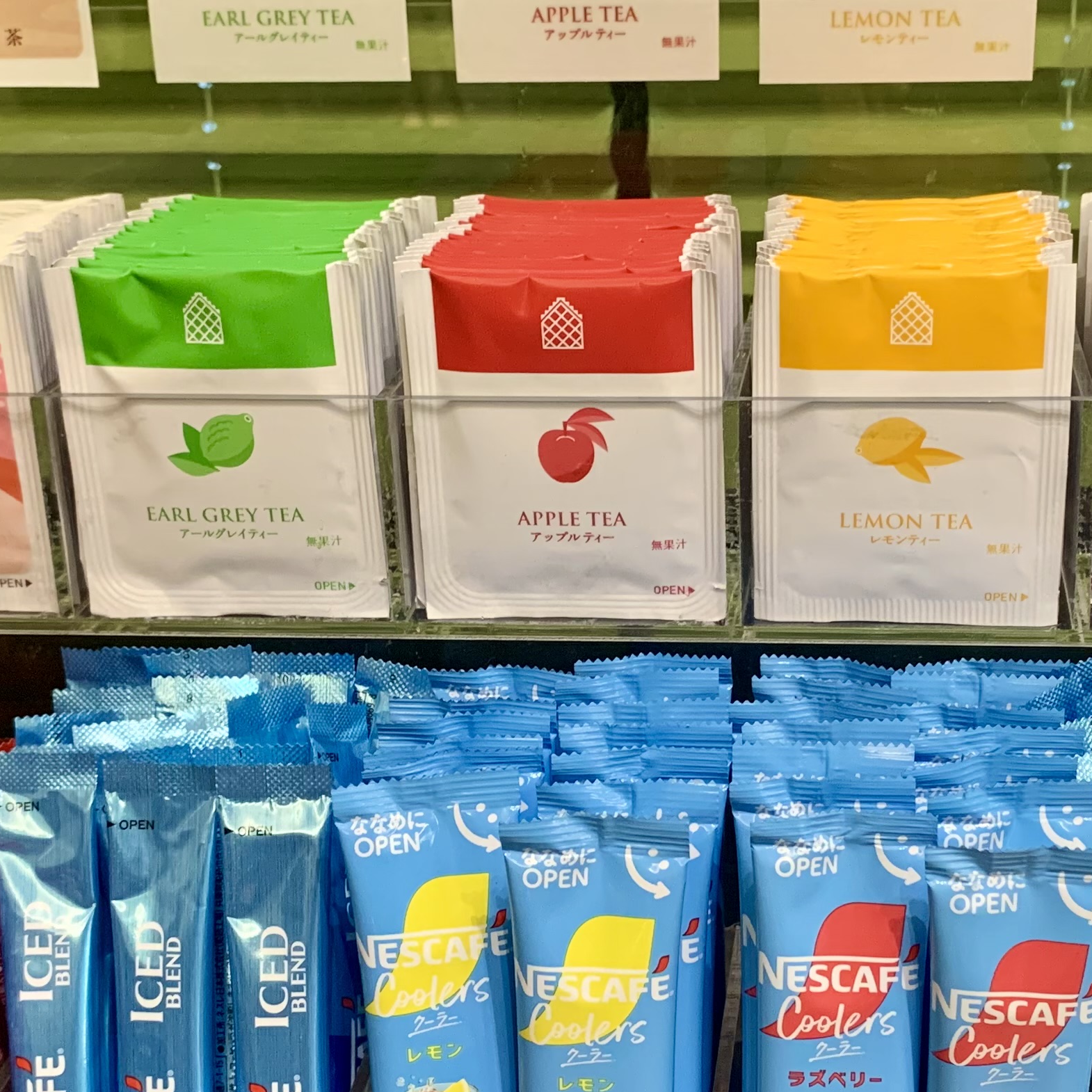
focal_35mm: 59
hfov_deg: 28.9
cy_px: 662
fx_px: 2106
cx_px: 706
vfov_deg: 29.0
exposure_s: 1/60
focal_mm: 4.25
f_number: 1.8
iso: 200
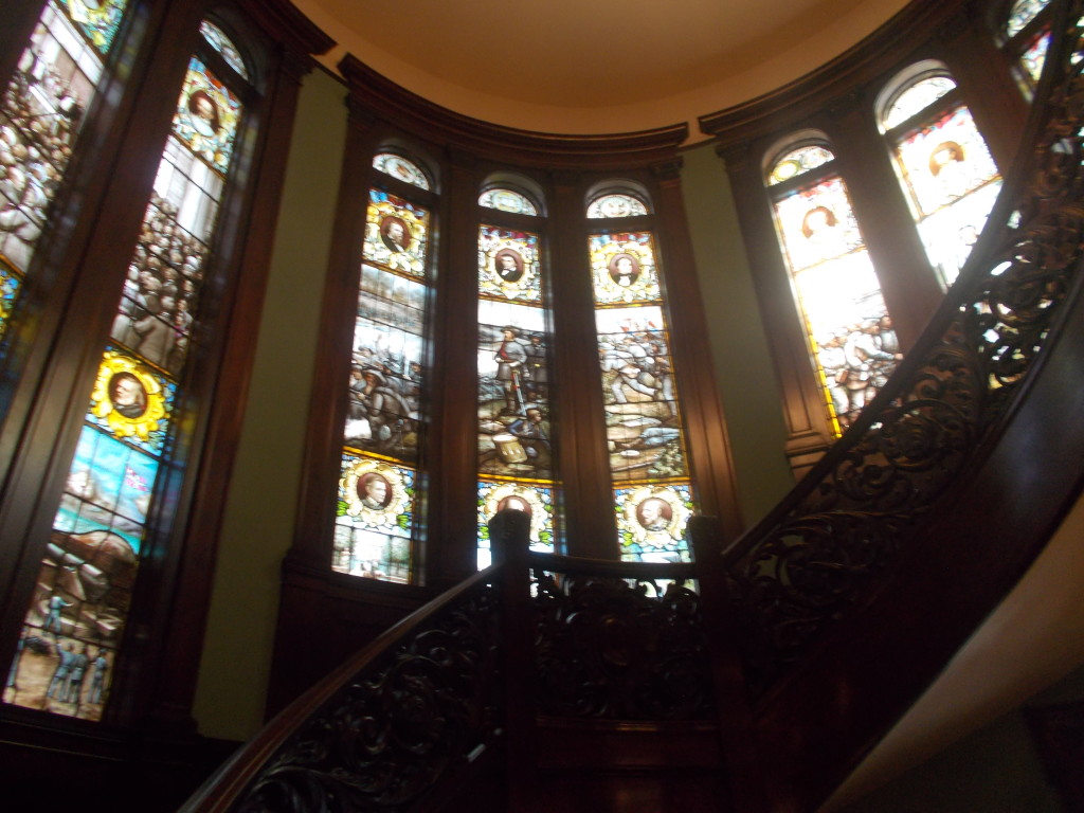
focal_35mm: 26
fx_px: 814
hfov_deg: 67.3
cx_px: 542
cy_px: 406
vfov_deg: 53.1
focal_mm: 4.6
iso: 200
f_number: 3.2
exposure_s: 1/15
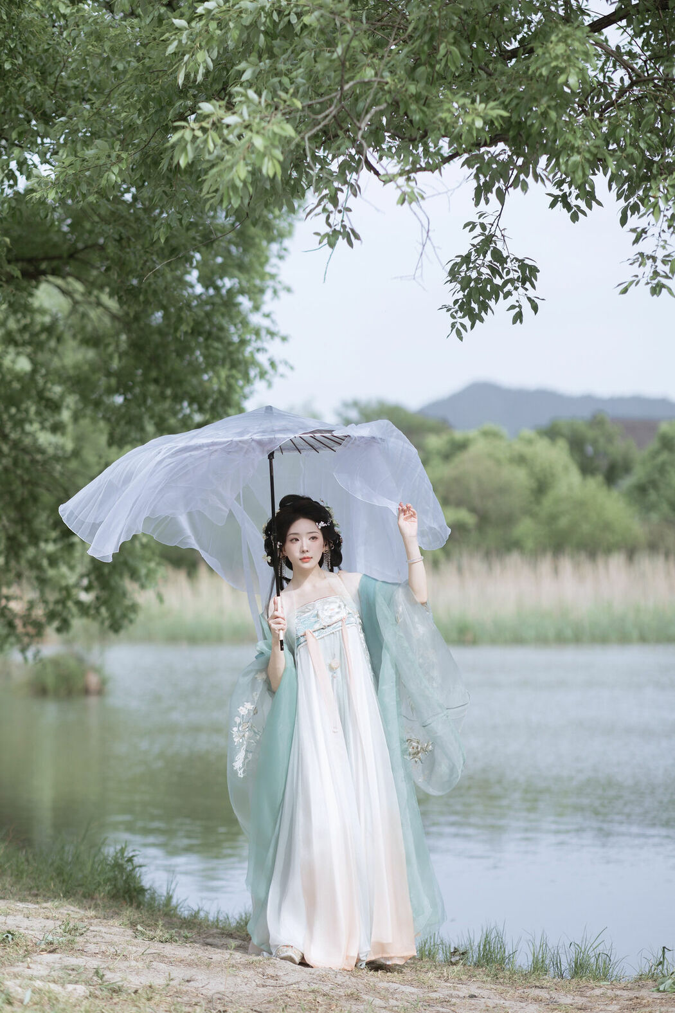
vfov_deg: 23.9
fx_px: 2390
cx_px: 338
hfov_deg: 16.1
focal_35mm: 85
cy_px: 506
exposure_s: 1/4000
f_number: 2
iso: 100
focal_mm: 85
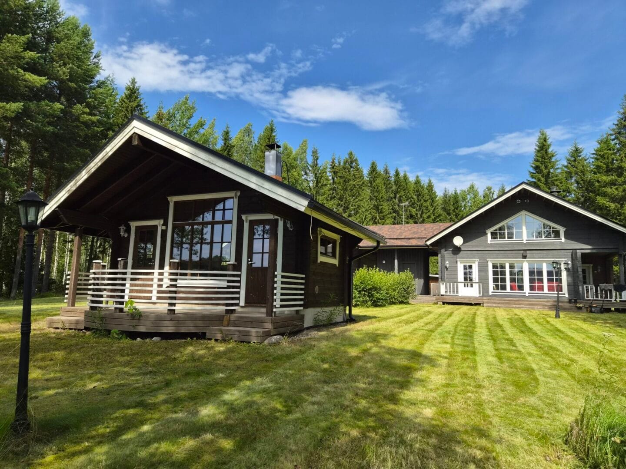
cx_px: 313
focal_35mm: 23
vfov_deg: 58.9
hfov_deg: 73.9
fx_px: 416
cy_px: 234
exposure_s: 1/3360
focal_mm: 5.4
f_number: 1.8
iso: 80
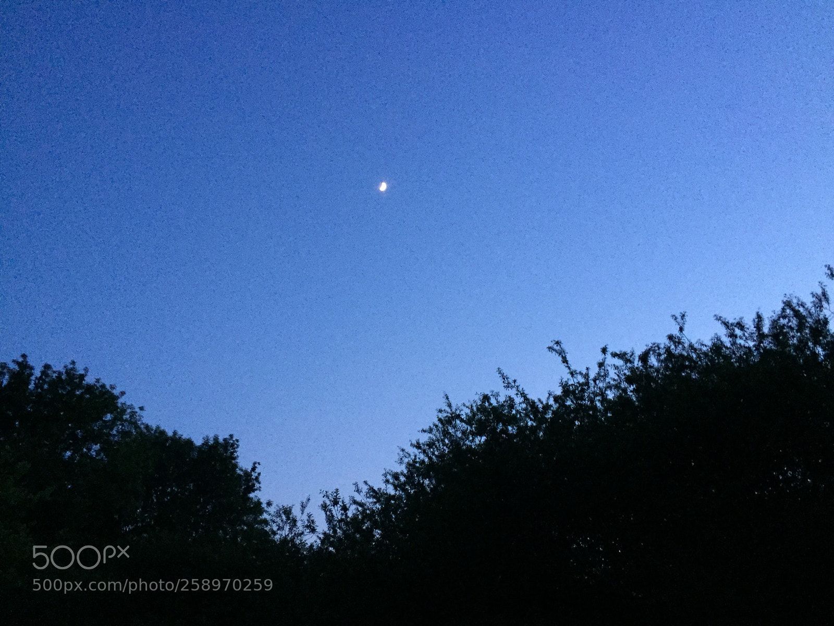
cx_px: 417
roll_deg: +1.9
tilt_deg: +30.1
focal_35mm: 29
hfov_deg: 61.7
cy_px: 313
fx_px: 699
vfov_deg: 48.2
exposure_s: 1/17
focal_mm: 4.15
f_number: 2.2
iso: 400
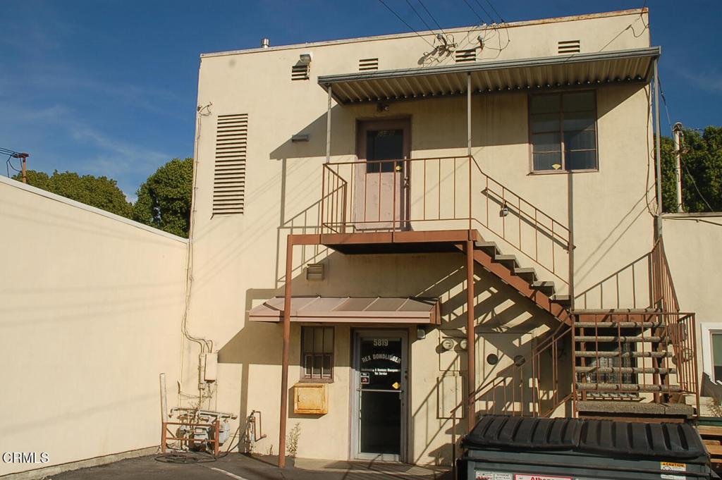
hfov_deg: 51.3
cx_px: 361
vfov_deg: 35.4
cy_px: 240
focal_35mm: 38
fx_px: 751
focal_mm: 25
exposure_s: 1/500
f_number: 11
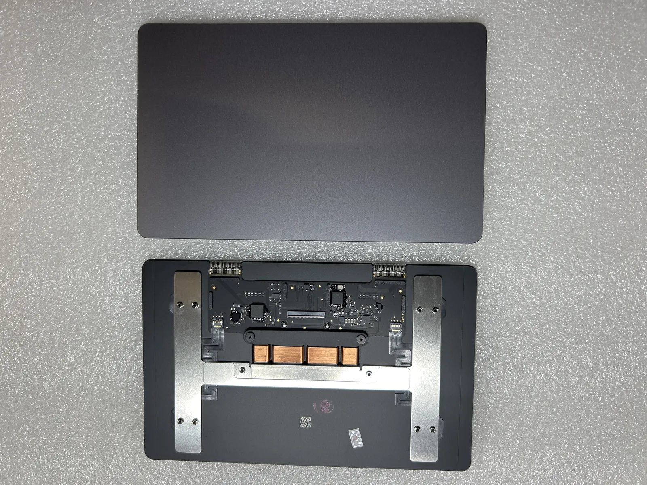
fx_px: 486
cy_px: 242
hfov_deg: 67.3
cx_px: 324
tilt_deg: -85.4
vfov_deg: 53.1
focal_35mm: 26
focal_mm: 5.7
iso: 50
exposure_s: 1/100
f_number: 1.5
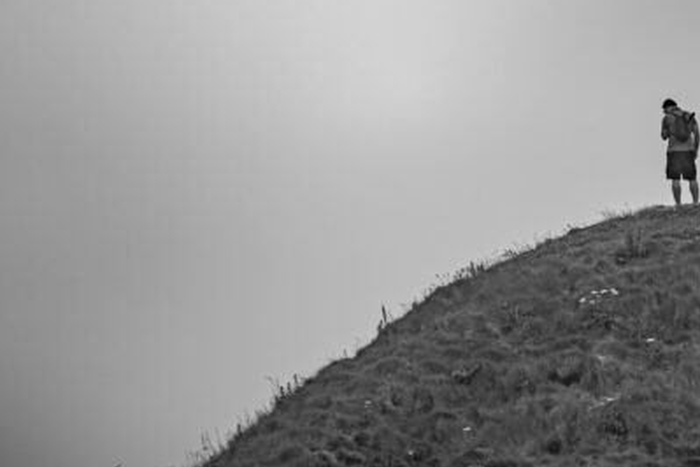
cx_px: 365
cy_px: 76
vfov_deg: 1.2
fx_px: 22476
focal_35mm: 1156
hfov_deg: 1.8
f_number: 6.3
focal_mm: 600
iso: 100
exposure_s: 1/2000
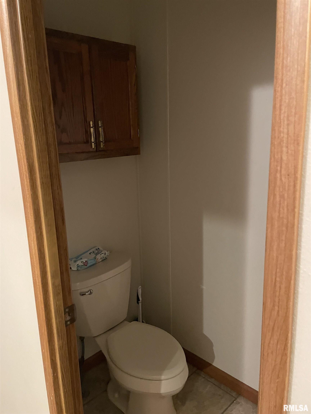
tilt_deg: -13.2
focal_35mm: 26
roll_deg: +1.5
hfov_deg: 53.1
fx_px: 311
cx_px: 156
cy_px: 207
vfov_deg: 67.3
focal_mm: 4.2
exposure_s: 1/30
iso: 800
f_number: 1.6
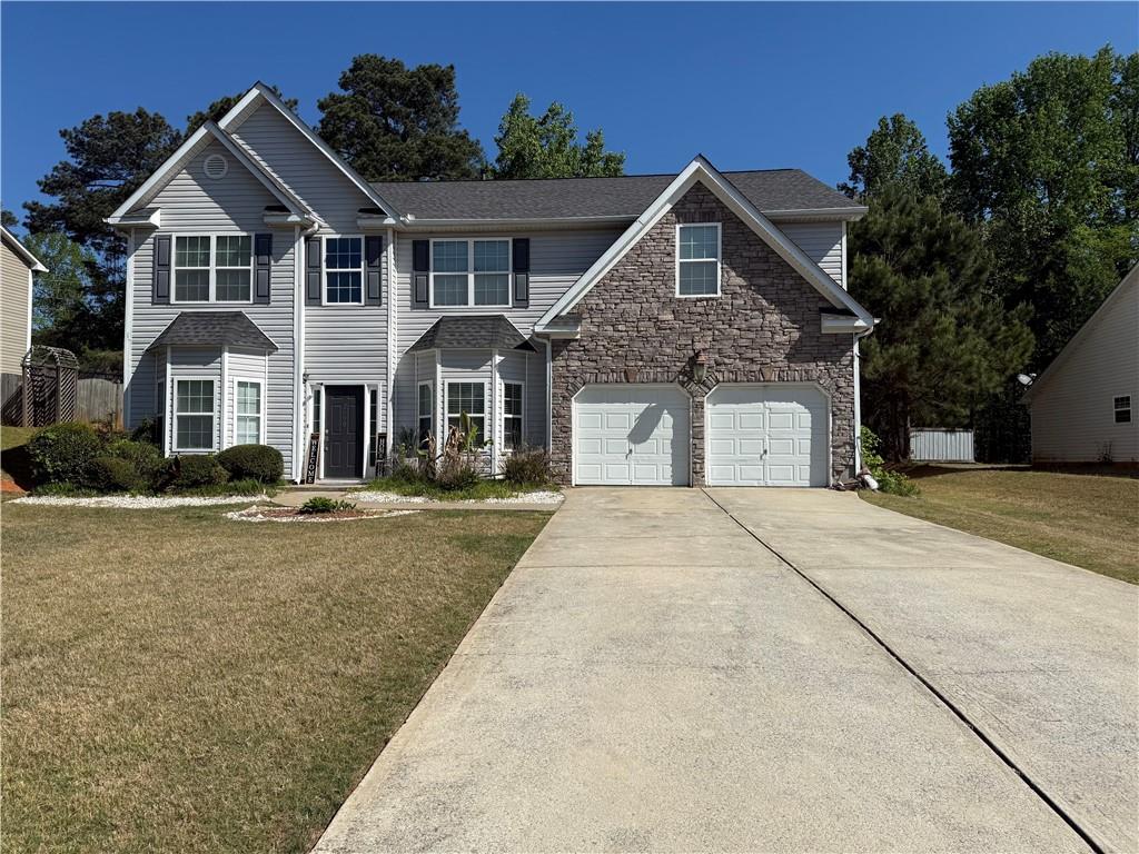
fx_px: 790
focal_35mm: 24
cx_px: 570
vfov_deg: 56.8
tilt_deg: +4.9
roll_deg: +0.2
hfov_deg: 71.6
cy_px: 427
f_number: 1.78
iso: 80
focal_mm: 6.76
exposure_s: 1/7353
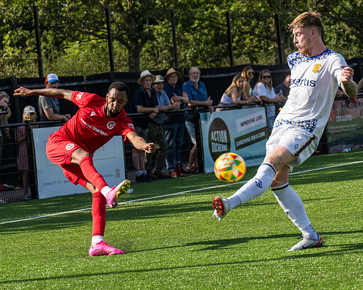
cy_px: 145
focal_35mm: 166
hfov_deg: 11.6
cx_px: 145
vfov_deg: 9.3
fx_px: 1779
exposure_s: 1/1000
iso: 200
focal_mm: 98
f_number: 4.5
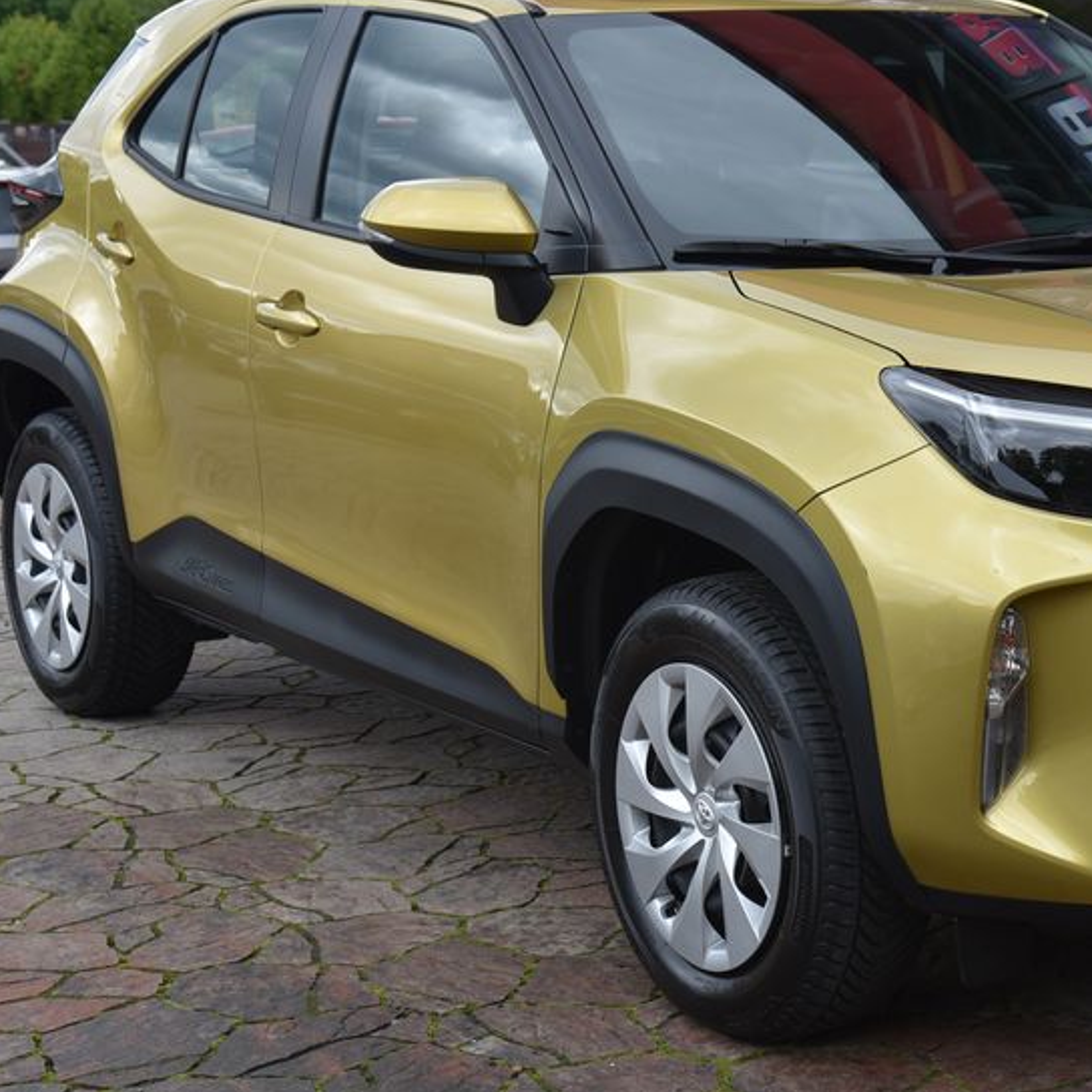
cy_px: 476
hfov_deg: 21.4
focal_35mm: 80
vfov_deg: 21.6
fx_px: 2855
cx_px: 893
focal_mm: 50
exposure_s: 1/200
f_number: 7.1
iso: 500
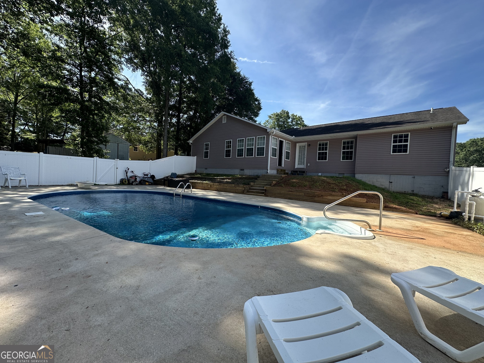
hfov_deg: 102.1
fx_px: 196
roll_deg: -2.7
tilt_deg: -2.0
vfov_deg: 85.7
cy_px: 182
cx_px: 242
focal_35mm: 14
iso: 40
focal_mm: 2.22
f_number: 2.2
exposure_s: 1/636
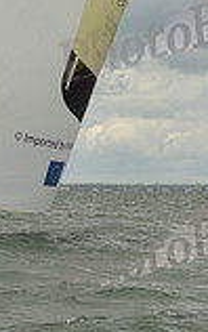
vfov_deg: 6.2
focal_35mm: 336
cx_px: -49
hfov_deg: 3.9
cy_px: -50
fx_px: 3042
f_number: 11
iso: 320
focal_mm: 90
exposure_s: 1/800
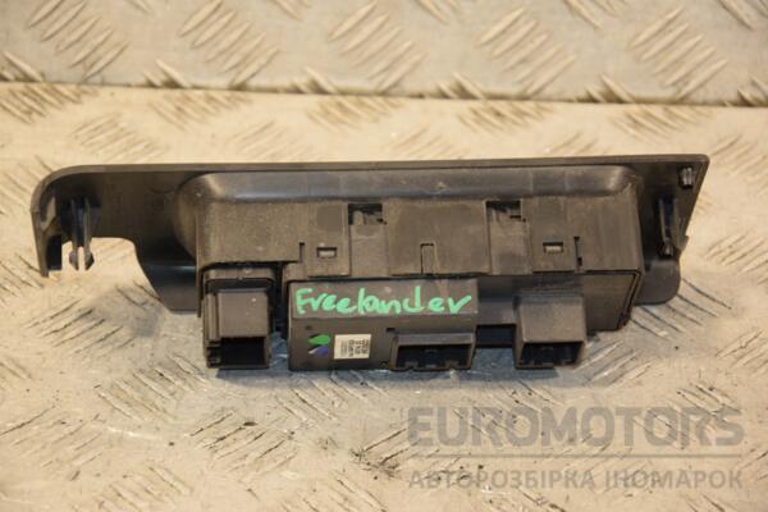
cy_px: 256
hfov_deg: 15.2
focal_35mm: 135
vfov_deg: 10.2
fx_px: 2880
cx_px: 384
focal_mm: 90
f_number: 5.6
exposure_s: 1/125
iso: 800
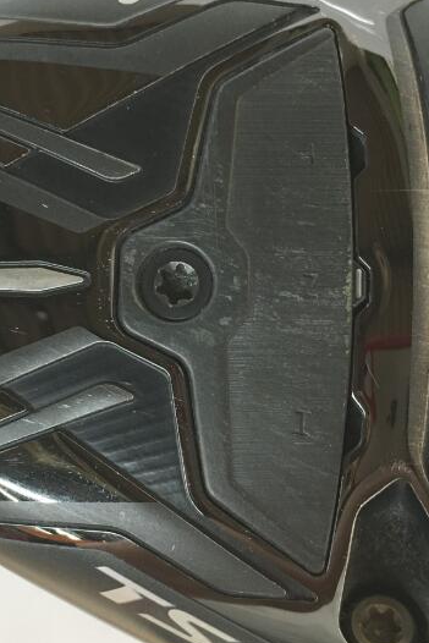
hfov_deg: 24.6
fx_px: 982
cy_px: 315
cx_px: 175
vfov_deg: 36.2
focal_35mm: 55
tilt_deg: -64.7
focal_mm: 4.15
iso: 125
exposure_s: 1/30
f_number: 2.2
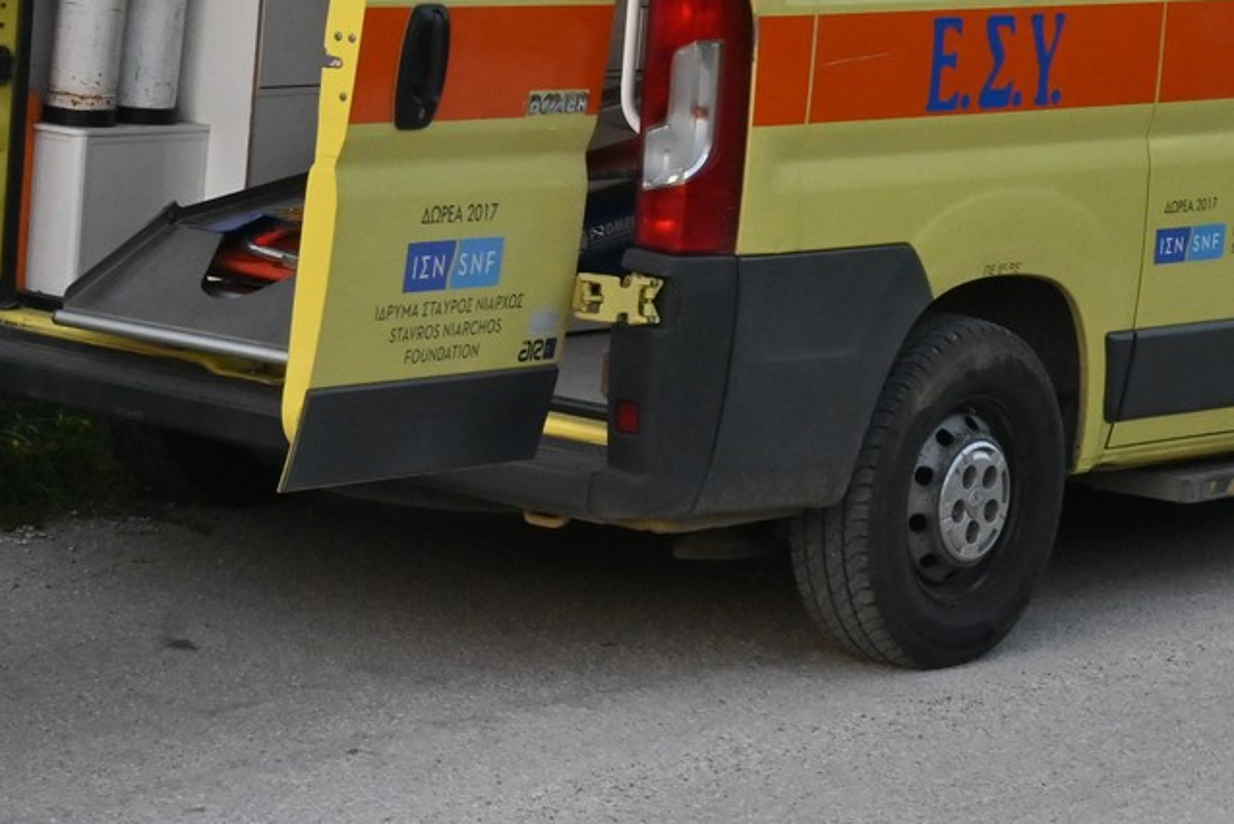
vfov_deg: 7.3
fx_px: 6447
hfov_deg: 10.9
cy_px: 32
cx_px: 398
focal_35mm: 188
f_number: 14
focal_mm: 50
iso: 1250
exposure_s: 1/200
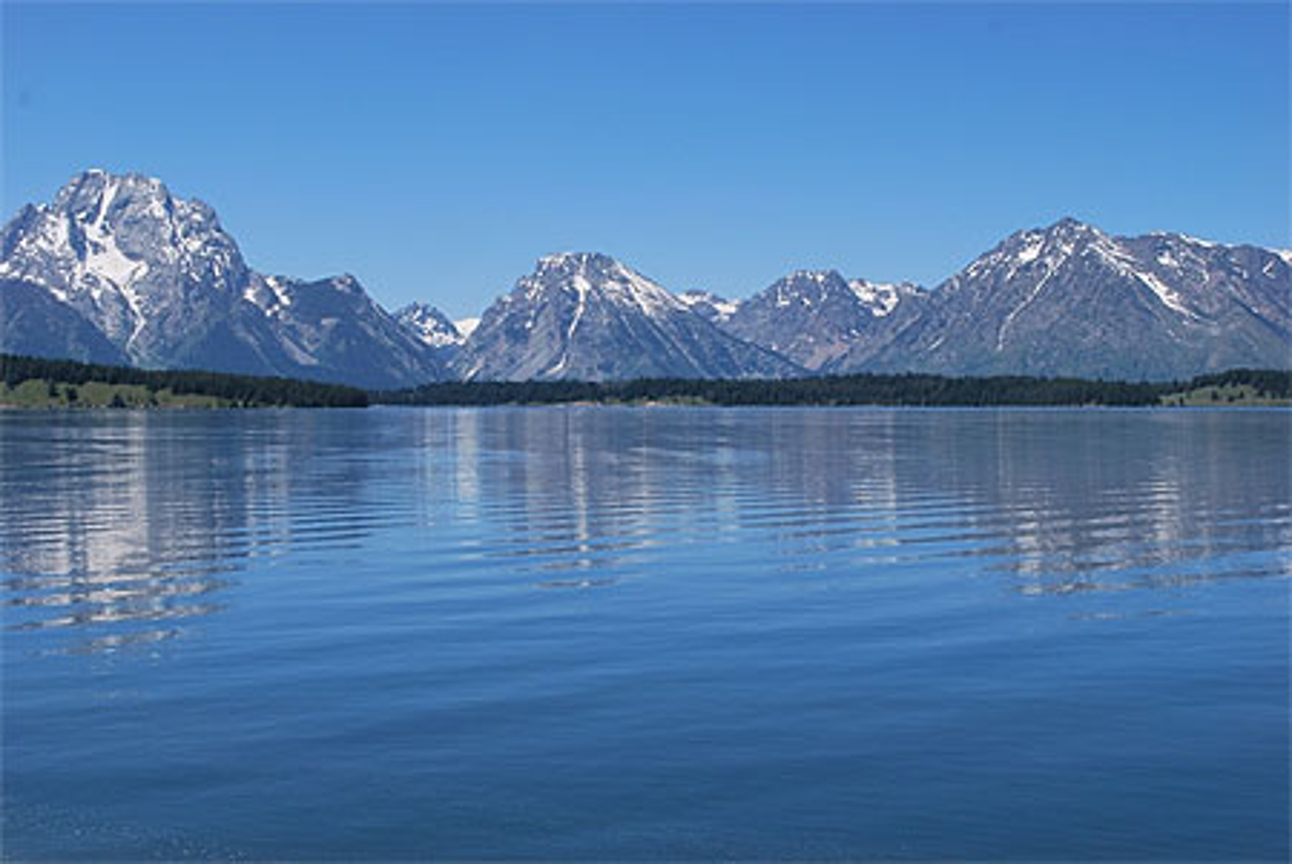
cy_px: 432
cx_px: 646
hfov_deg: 37.8
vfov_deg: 25.8
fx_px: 1886
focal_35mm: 52
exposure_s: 1/250
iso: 100
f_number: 10
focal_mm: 35
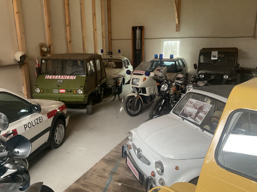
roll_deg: +0.0
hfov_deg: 61.7
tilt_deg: -14.3
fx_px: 215
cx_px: 128
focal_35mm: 29
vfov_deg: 48.2
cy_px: 96
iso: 160
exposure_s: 1/50
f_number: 1.8
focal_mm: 3
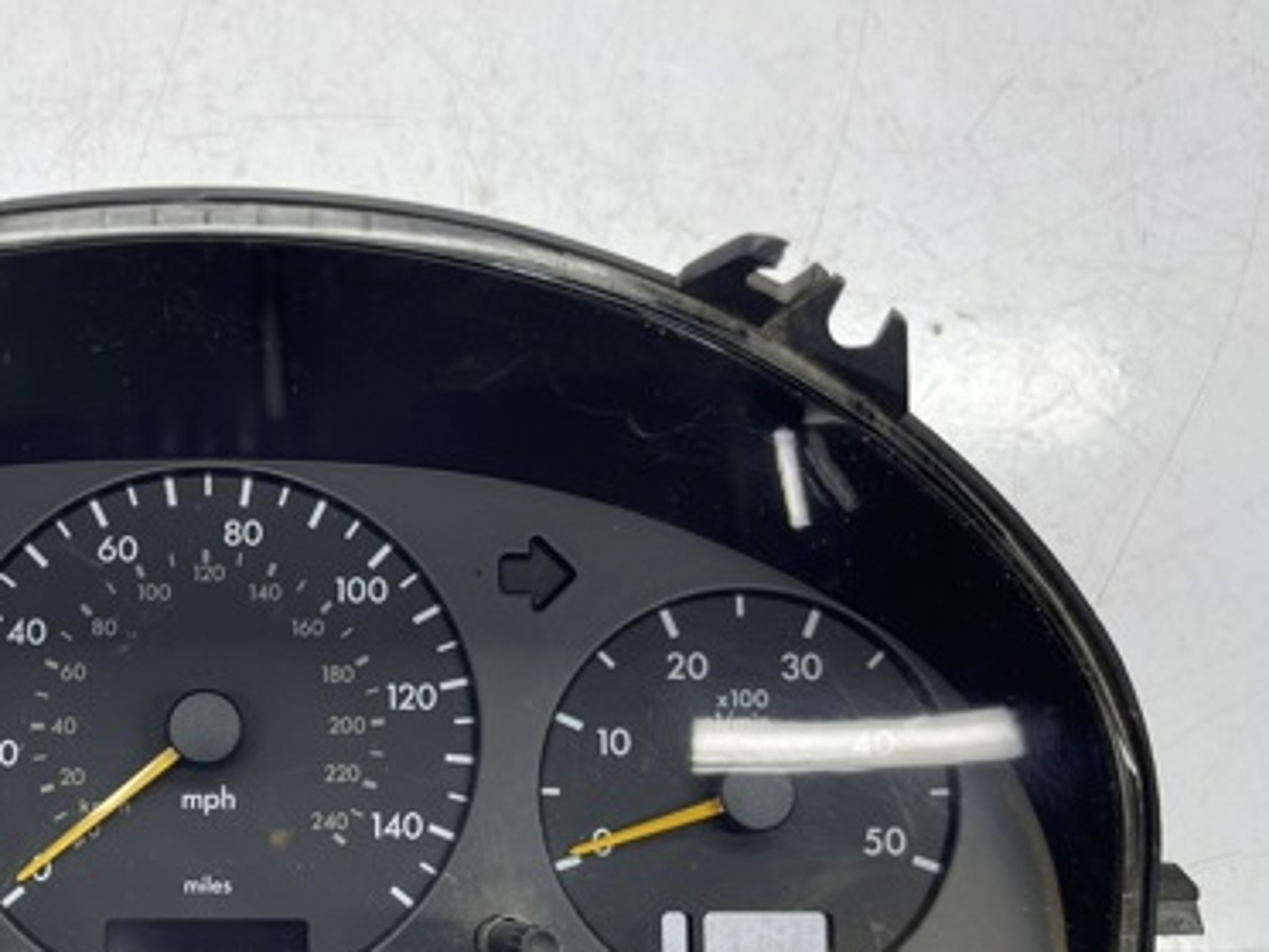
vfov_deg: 32.9
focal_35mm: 43
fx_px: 1576
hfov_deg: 41.4
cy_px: 723
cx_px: 205
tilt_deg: -84.5
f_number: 1.6
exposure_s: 1/234
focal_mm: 5.1
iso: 32
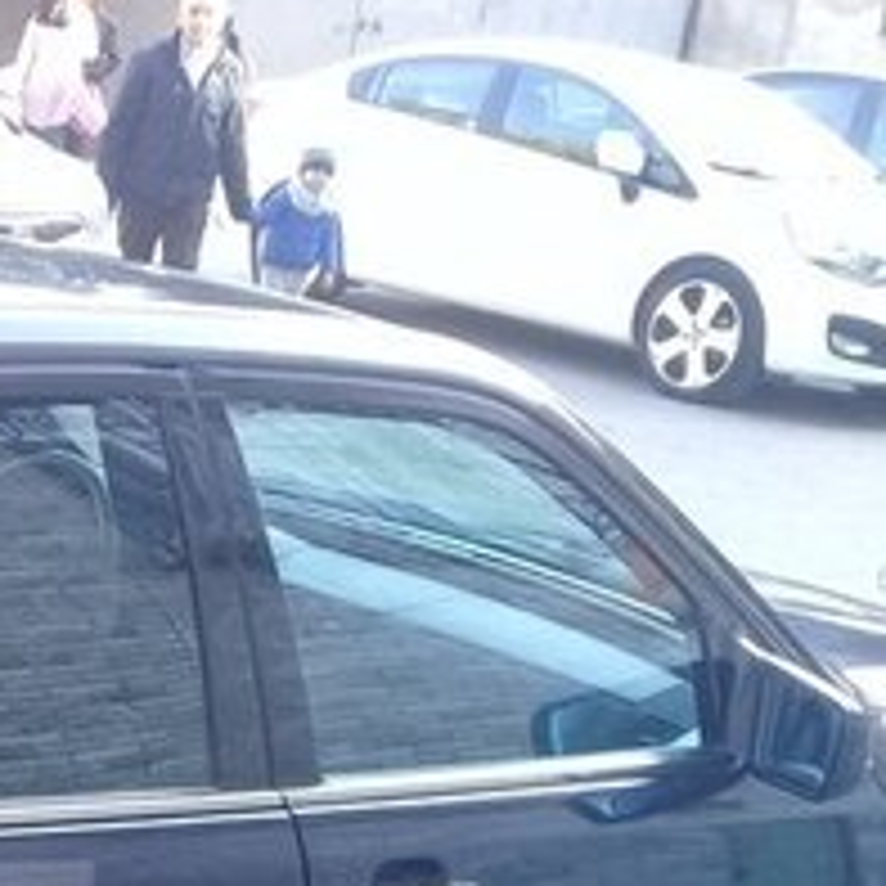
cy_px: 929
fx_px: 2664
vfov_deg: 18.3
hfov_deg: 17.4
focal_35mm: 92
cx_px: -364
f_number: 2.2
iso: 64
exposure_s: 1/50
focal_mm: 3.3
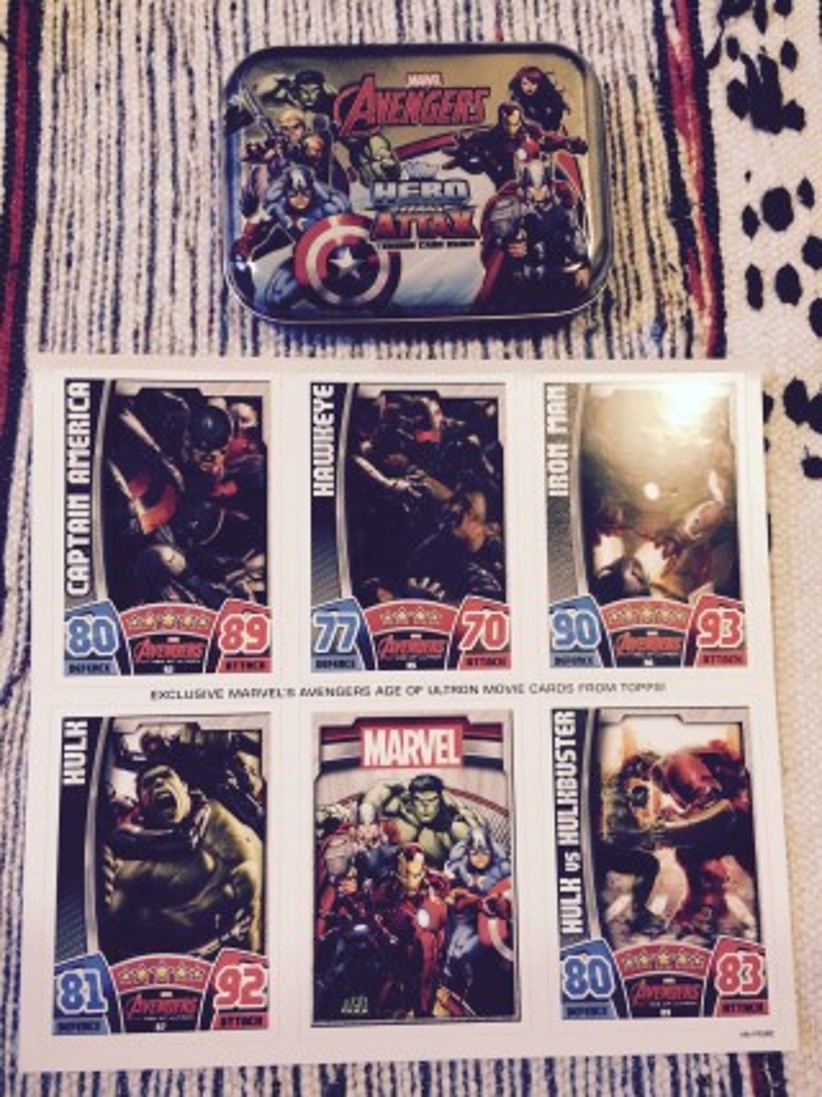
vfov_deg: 61.7
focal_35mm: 29
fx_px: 919
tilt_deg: -81.0
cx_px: 411
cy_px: 548
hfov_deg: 48.2
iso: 250
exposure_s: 1/30
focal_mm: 4.15
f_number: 2.2
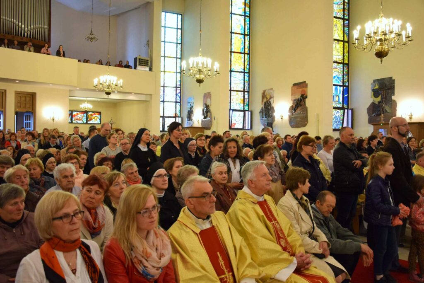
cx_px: 212
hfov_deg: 59.5
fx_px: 371
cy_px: 142
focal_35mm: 32
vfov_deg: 41.7
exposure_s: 1/60
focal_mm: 21
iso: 2000
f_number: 3.8
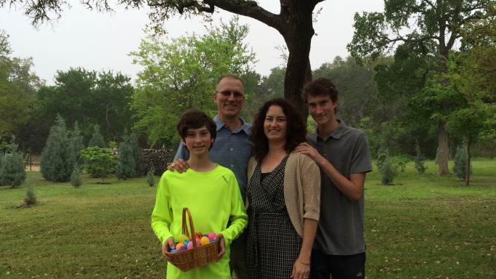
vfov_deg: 32.0
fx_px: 487
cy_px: 147
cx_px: 275
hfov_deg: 53.9
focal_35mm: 37
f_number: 2.2
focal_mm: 4.15
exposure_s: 1/578
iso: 32
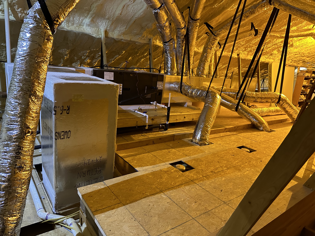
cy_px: 118
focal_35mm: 24
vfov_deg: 56.8
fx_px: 218
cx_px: 158
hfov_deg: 71.6
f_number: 1.78
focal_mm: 6.86
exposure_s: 1/60
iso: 800
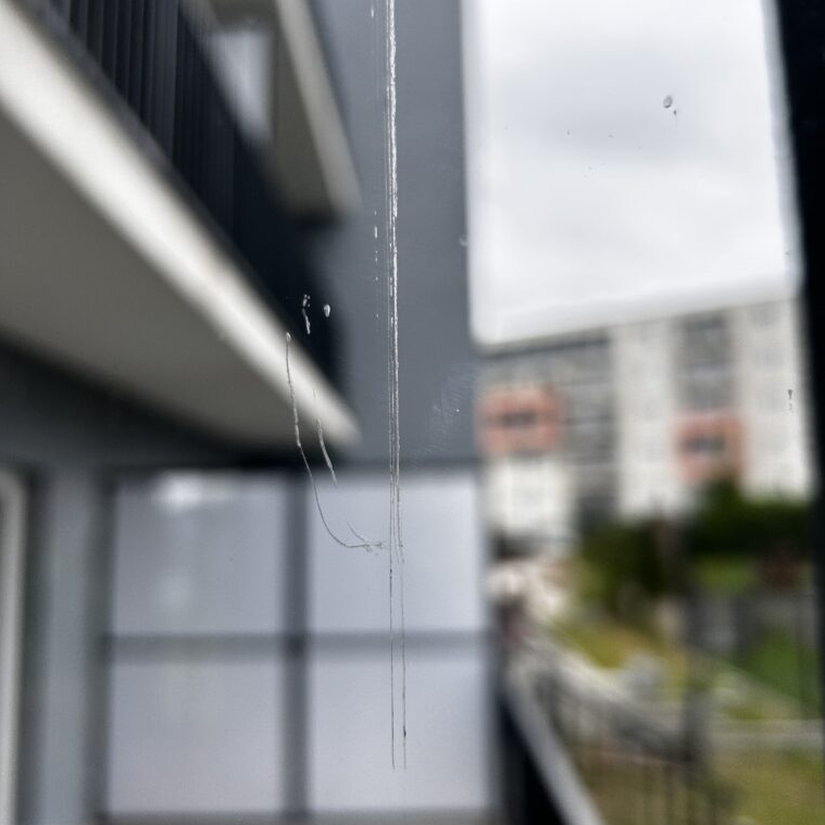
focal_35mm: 31
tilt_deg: +9.3
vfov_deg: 52.5
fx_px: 836
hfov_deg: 52.5
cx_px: 416
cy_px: 399
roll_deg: +1.9
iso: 40
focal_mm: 5.7
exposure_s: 1/244
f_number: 1.5
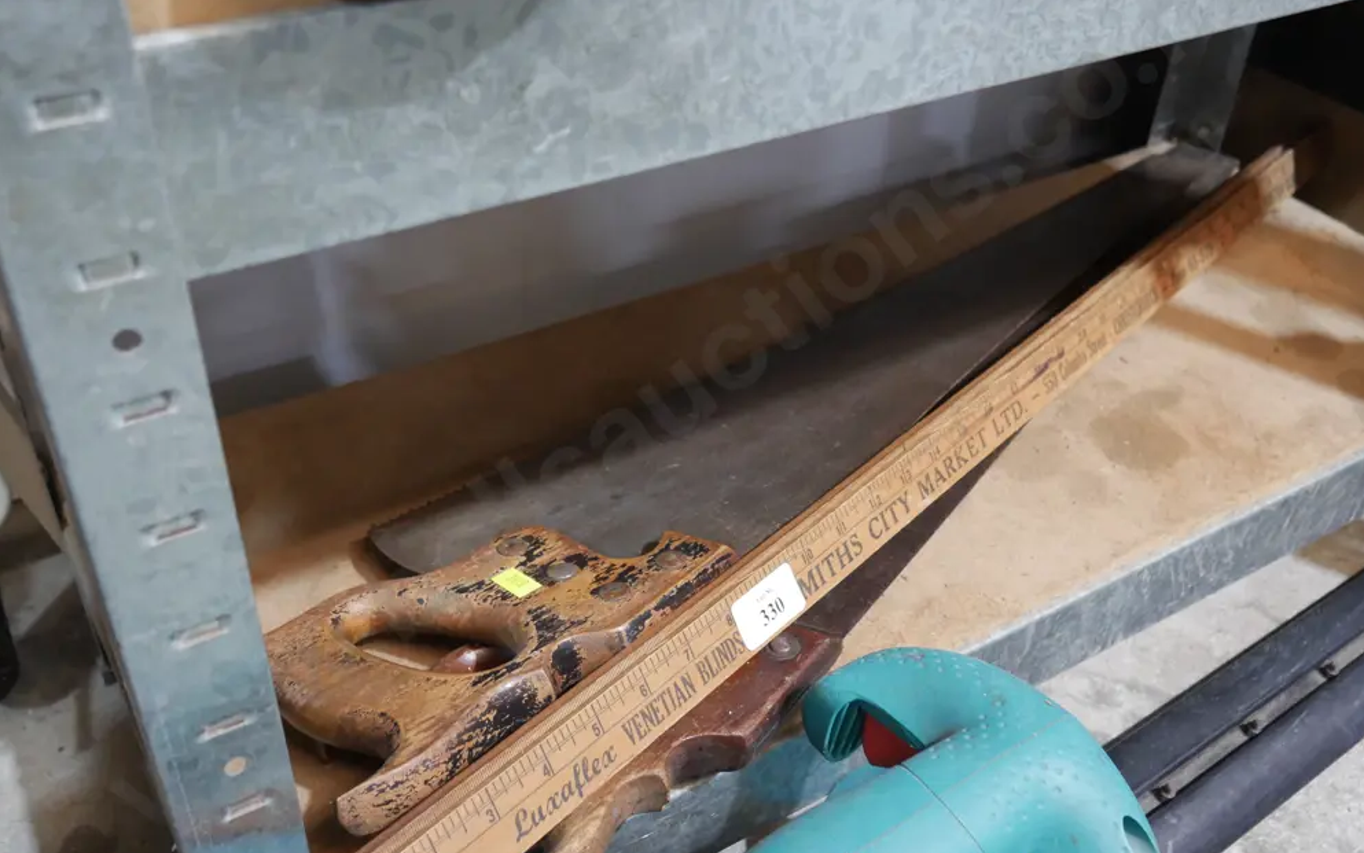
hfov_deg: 55.3
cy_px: 391
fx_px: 1301
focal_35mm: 35
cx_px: 687
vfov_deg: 36.3
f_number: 3.6
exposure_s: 1/60
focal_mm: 16
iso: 1000
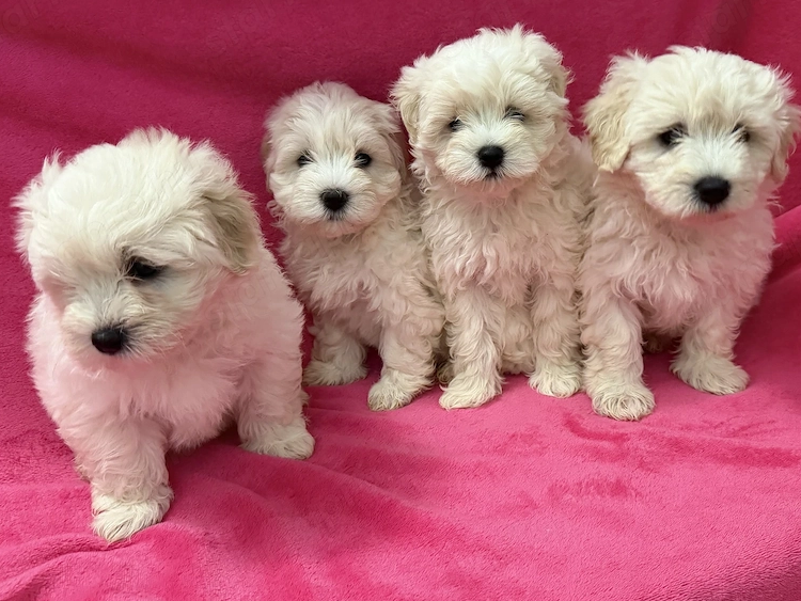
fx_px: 741
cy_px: 259
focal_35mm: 32
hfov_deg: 56.6
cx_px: 460
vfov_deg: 44.1
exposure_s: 1/50
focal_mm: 6.76
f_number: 1.78
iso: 500
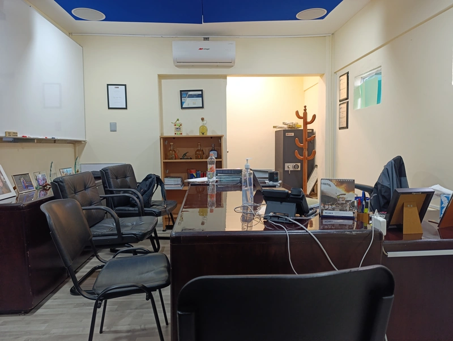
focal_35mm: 23
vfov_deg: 59.0
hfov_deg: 73.9
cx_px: 226
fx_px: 301
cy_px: 170
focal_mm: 6.14
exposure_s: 1/60
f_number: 1.6
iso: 800
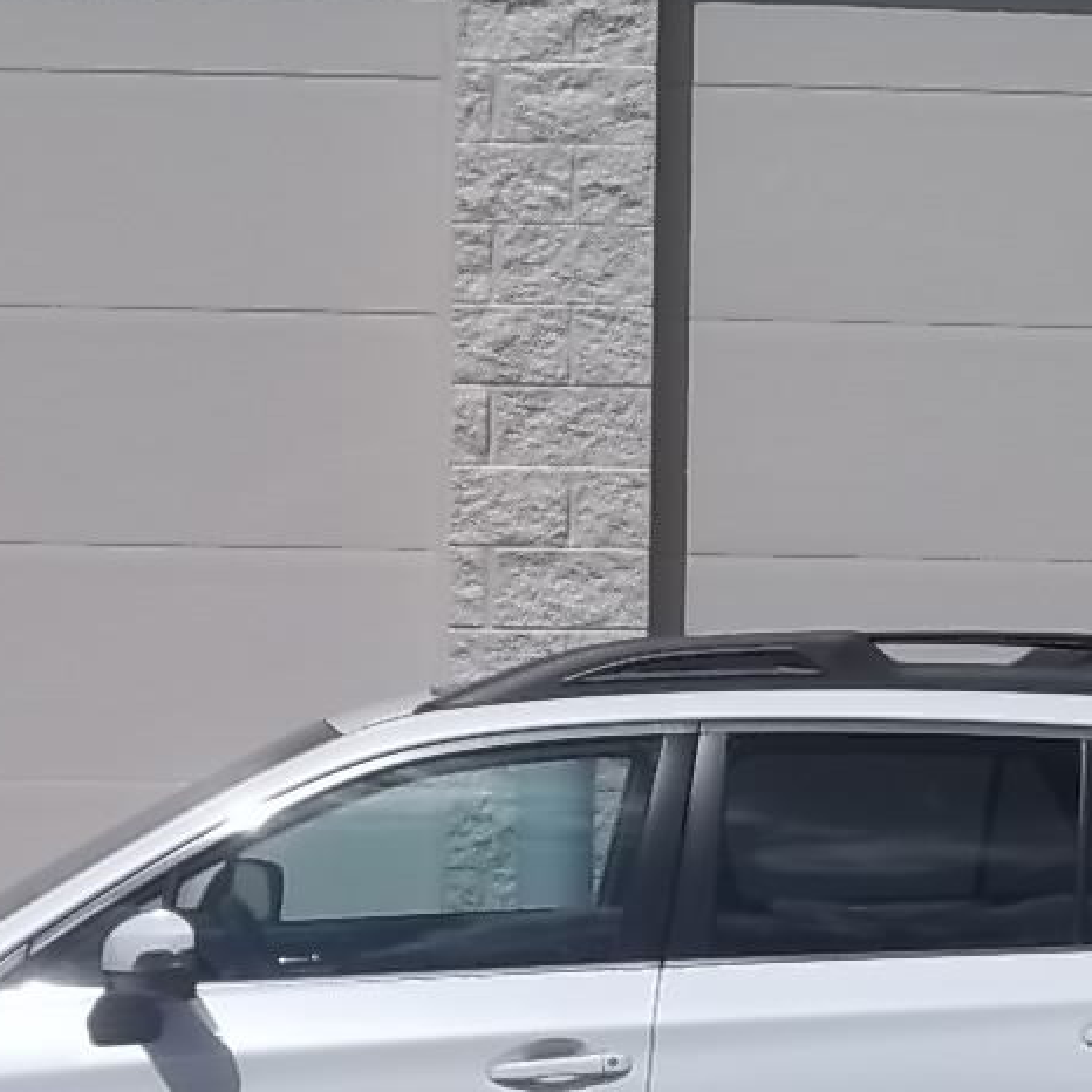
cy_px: 980
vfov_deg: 15.1
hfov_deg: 15.3
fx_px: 4069
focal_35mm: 114
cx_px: 530
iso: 64
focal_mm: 8.3
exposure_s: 1/320
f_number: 10.28
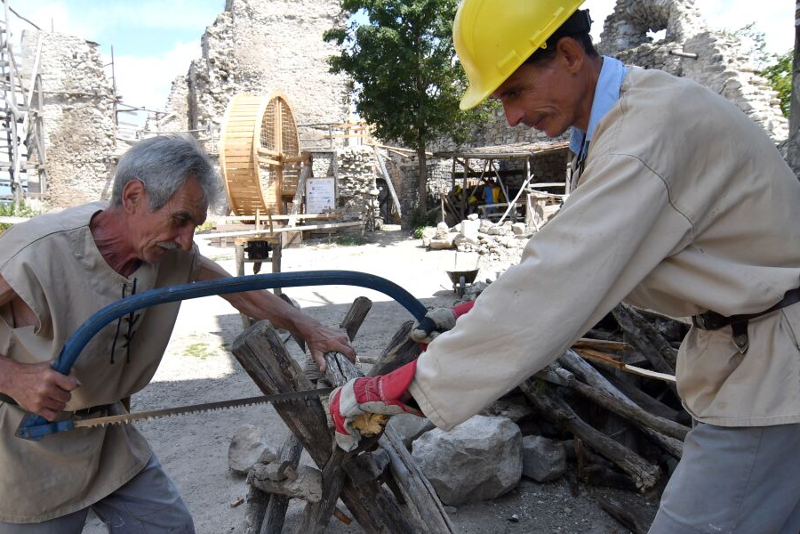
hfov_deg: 73.5
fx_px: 533
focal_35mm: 24
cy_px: 283
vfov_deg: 53.1
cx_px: 360
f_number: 5.6
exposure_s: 1/320
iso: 100
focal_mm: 12
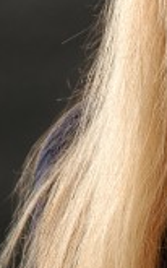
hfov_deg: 2.8
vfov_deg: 4.4
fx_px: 3446
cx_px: 307
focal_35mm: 473
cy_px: -158
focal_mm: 85
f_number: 8
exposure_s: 1/125
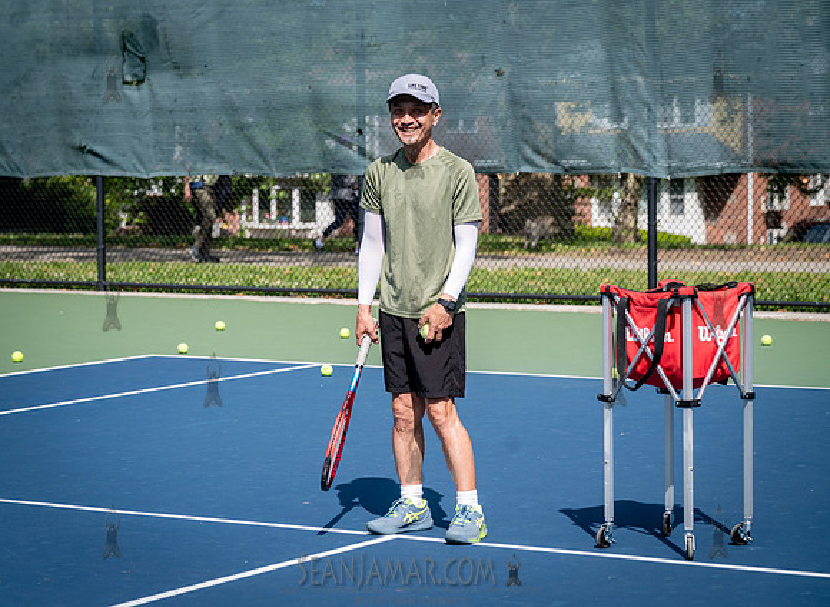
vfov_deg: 13.7
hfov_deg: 18.7
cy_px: 319
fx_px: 2523
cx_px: 352
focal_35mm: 106
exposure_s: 1/1250
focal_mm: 95
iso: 200
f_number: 4.5
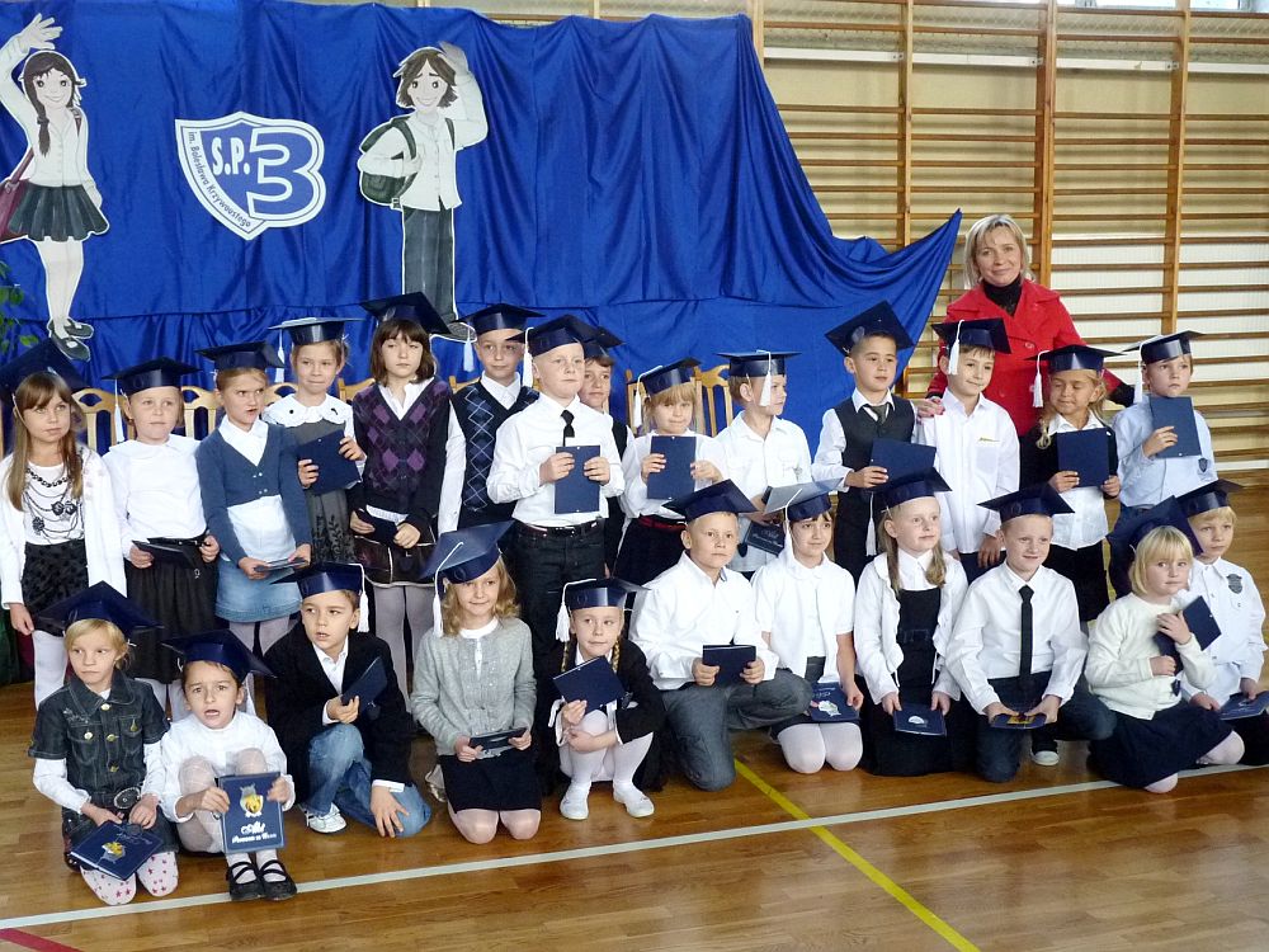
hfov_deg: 51.4
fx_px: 1320
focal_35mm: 36
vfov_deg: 39.7
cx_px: 634
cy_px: 476
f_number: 3
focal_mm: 6.4
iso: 400
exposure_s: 1/25
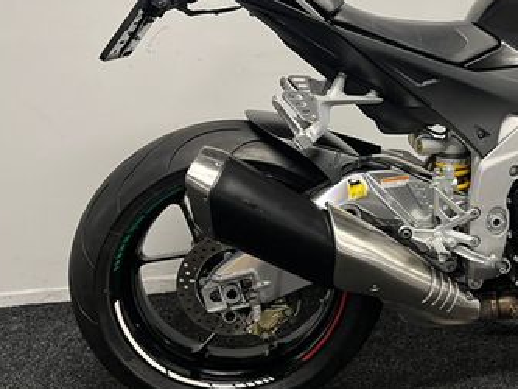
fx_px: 748
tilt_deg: -15.8
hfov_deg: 35.5
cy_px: 135
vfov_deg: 29.0
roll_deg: +0.3
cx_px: 484
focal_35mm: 50
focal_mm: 5.1
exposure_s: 1/50
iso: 100
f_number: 1.6
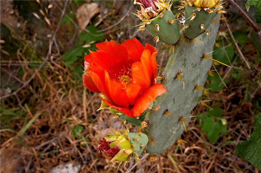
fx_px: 260
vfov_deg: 36.7
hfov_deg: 53.2
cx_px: 130
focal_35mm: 36
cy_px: 86
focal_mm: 24
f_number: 8
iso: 400
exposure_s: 1/400
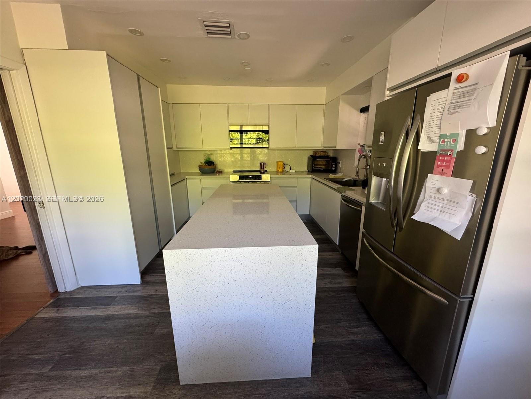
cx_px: 266
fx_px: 215
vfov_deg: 85.7
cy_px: 200
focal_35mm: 14
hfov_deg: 102.1
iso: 320
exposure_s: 1/99
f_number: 2.2
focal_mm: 2.22
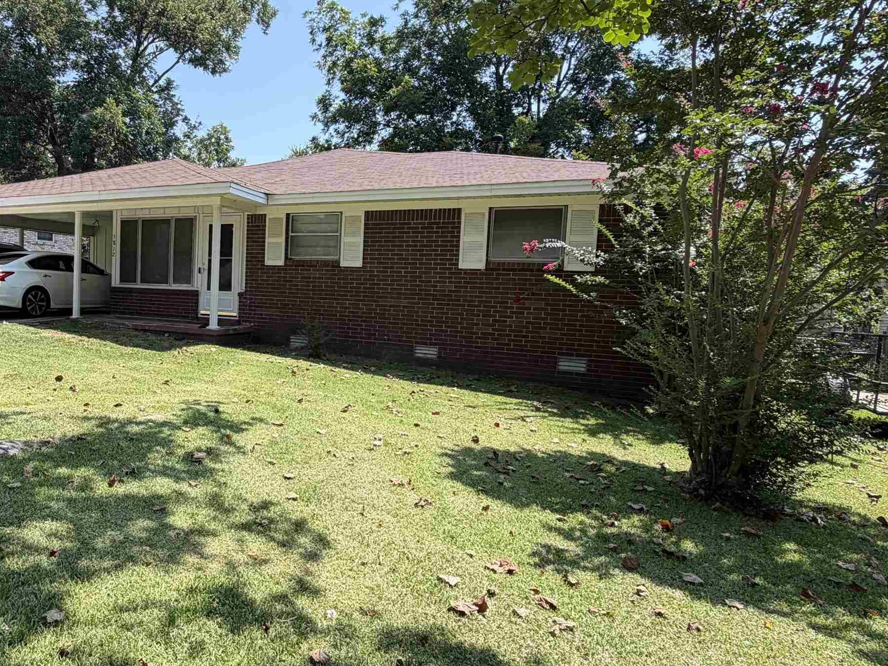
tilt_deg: -3.8
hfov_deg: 68.9
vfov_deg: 56.8
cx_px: 273
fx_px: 616
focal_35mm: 24
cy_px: 330
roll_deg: -2.0
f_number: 2.2
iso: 40
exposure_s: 1/559
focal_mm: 2.22
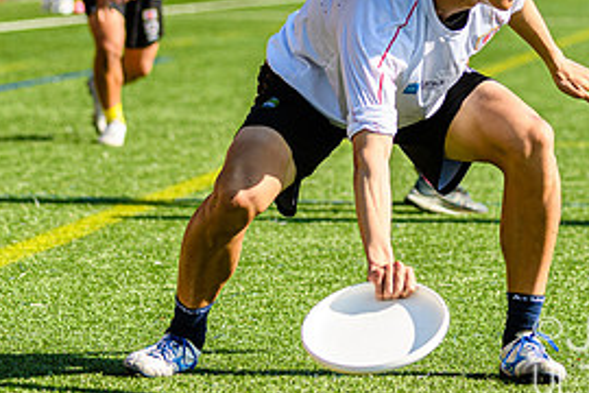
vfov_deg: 4.7
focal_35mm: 290
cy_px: 1
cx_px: 388
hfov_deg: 7.1
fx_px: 4744
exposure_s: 1/1600
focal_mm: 90
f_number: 3.2
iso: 140
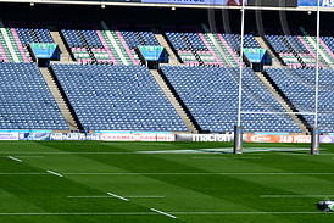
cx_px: 334
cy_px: 3
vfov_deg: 6.3
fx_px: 2024
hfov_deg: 9.4
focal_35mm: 218
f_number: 3.5
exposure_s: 1/8000
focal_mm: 103
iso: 500
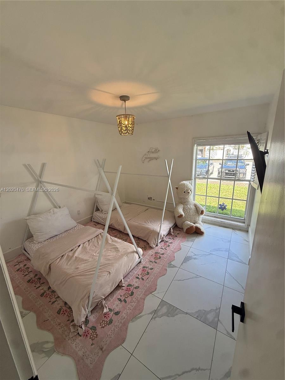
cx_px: 142
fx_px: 154
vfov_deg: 102.1
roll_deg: +1.6
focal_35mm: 14
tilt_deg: -14.4
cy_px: 190
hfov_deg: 85.7
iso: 100
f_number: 2.2
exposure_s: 1/99
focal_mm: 2.22
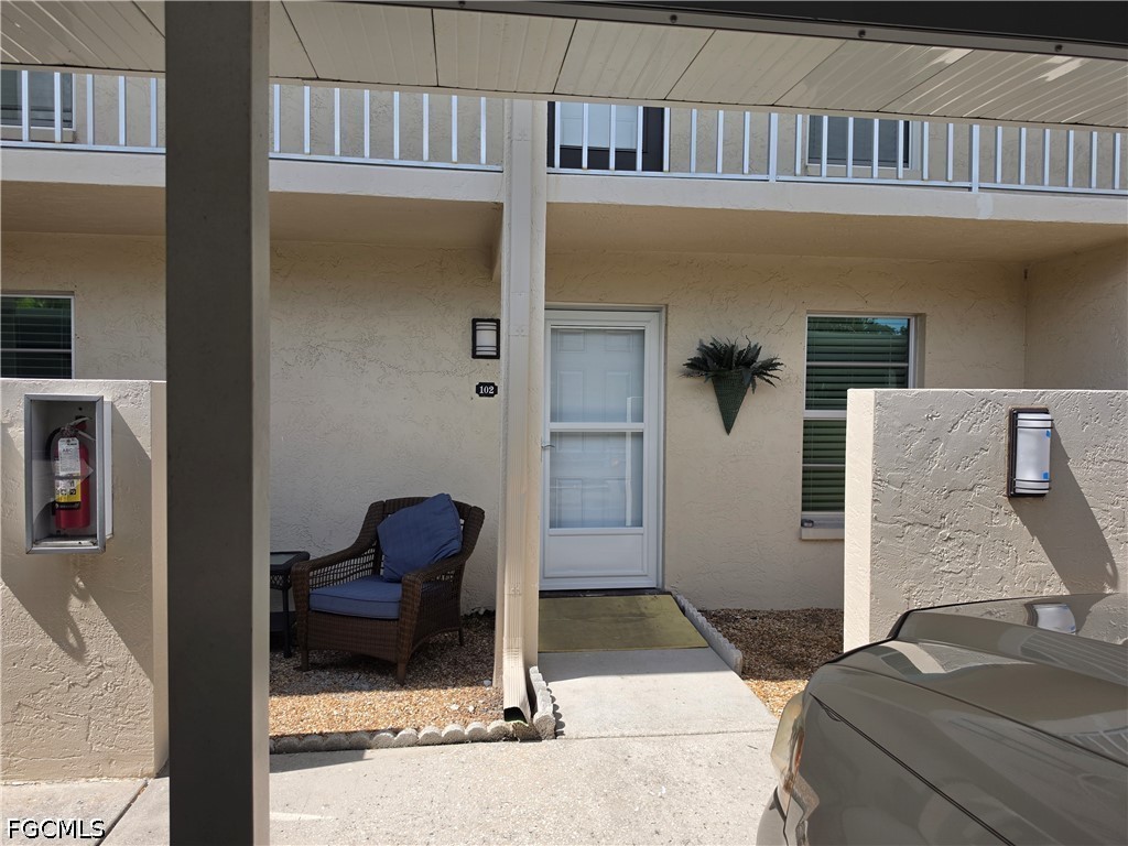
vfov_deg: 58.9
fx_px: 749
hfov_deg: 73.9
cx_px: 564
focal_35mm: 23
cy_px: 423
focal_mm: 6.5
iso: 64
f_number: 1.4
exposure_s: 1/5445
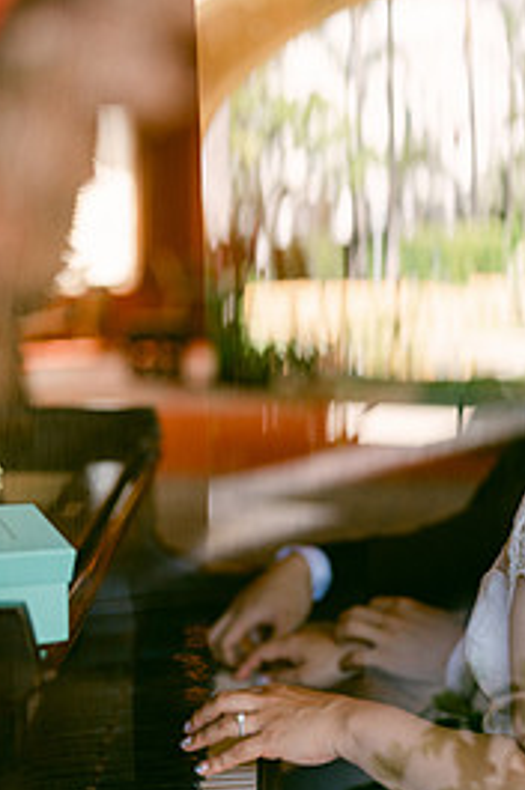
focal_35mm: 85
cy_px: 474
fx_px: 1864
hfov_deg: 16.0
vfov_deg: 23.9
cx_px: 328
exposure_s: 1/125
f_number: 1.8
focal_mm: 50
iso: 180
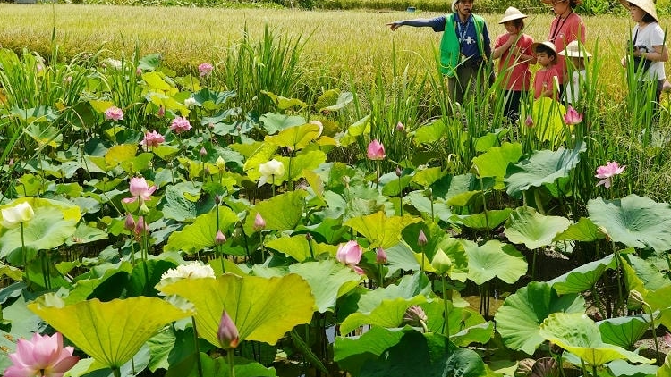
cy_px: 47
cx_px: 398
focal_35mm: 57
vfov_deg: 20.7
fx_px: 1014
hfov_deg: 36.5
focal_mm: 34
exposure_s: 1/125
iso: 100
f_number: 8
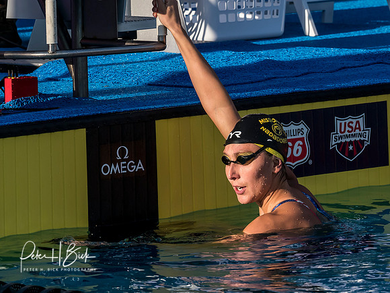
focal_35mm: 453
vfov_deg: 3.3
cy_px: 203
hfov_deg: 4.4
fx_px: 5109
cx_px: 264
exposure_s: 1/1600
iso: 640
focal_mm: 150
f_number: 5.6
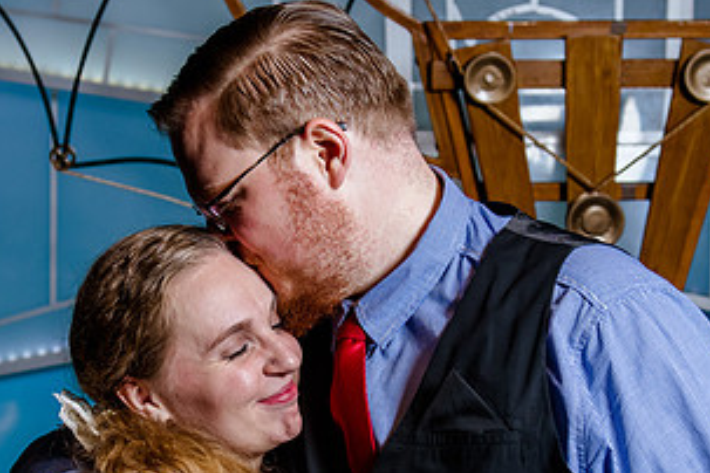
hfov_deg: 20.0
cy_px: 307
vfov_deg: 13.4
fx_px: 2012
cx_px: 280
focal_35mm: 102
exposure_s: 1/125
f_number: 4
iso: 400
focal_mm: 38
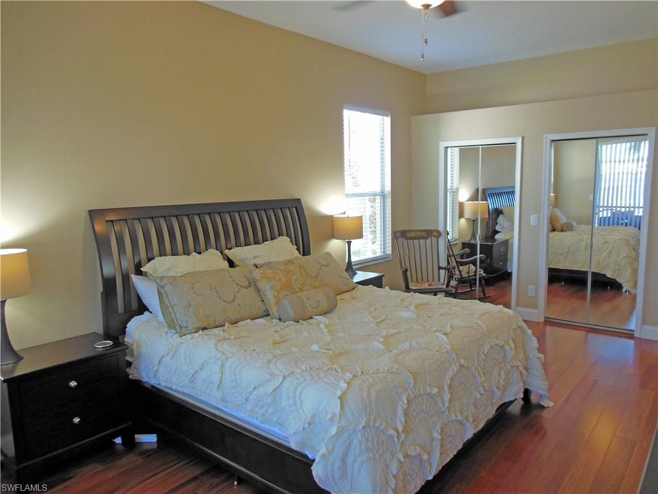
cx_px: 329
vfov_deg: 54.9
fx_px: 475
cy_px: 247
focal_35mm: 25
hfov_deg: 69.4
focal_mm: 4.5
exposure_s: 1/30
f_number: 3.2
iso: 160
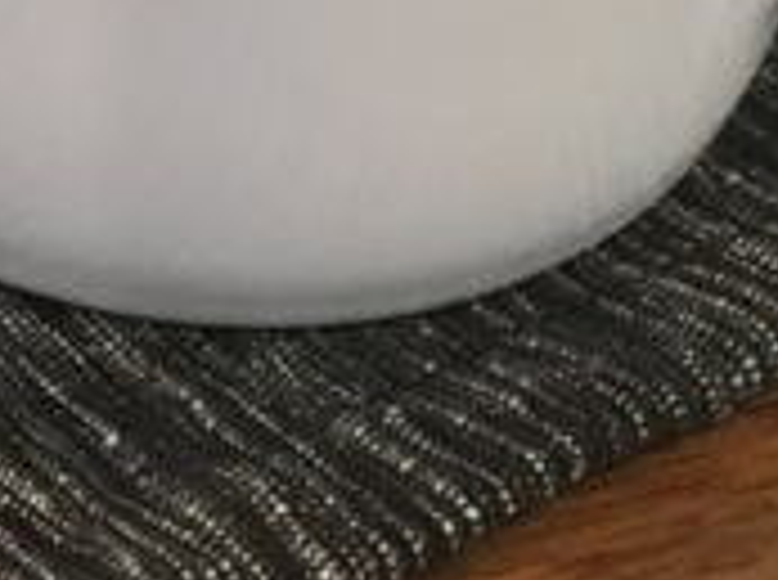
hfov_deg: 10.9
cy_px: -193
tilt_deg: -42.6
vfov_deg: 8.5
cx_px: -540
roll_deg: -1.2
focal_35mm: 172
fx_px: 3858
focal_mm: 4.15
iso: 80
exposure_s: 1/30
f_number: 2.2
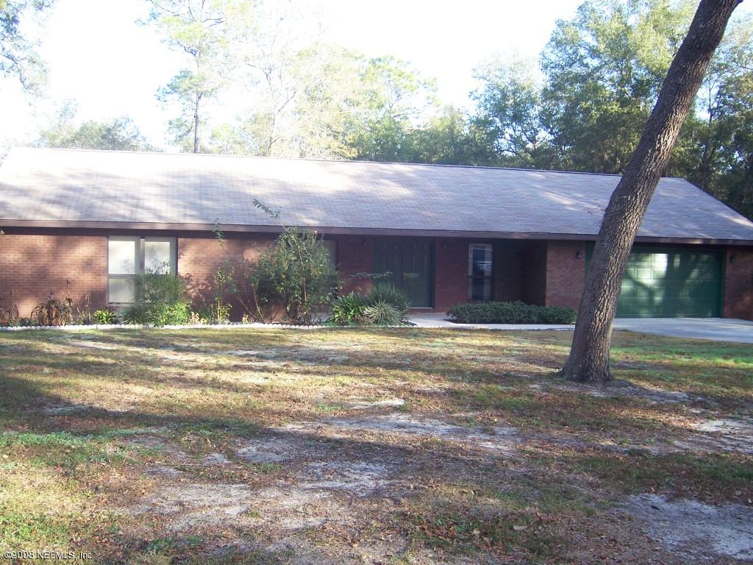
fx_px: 783
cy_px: 282
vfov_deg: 39.7
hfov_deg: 51.4
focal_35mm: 36
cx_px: 376
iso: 80
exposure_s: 1/160
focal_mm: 6.2
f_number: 2.8
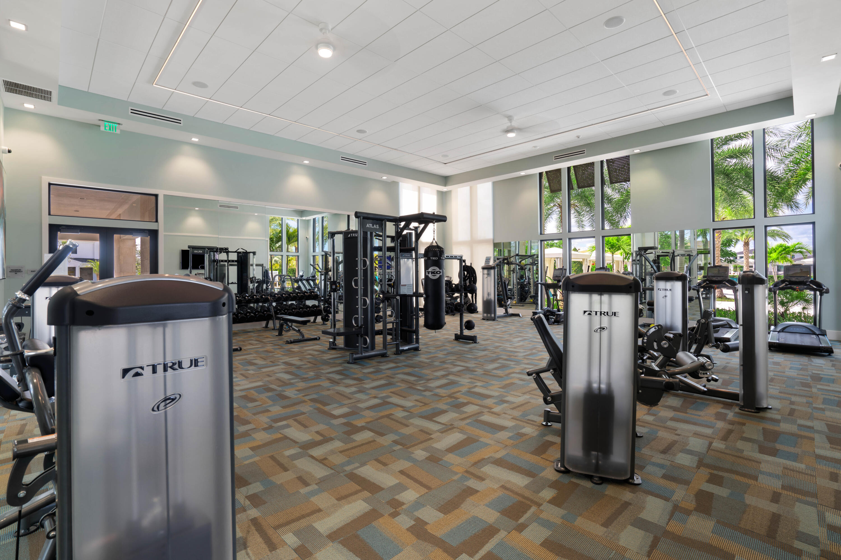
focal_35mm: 16
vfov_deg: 73.7
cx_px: 420
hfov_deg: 96.7
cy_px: 280
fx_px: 374
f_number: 8
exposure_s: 1
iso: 64
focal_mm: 16
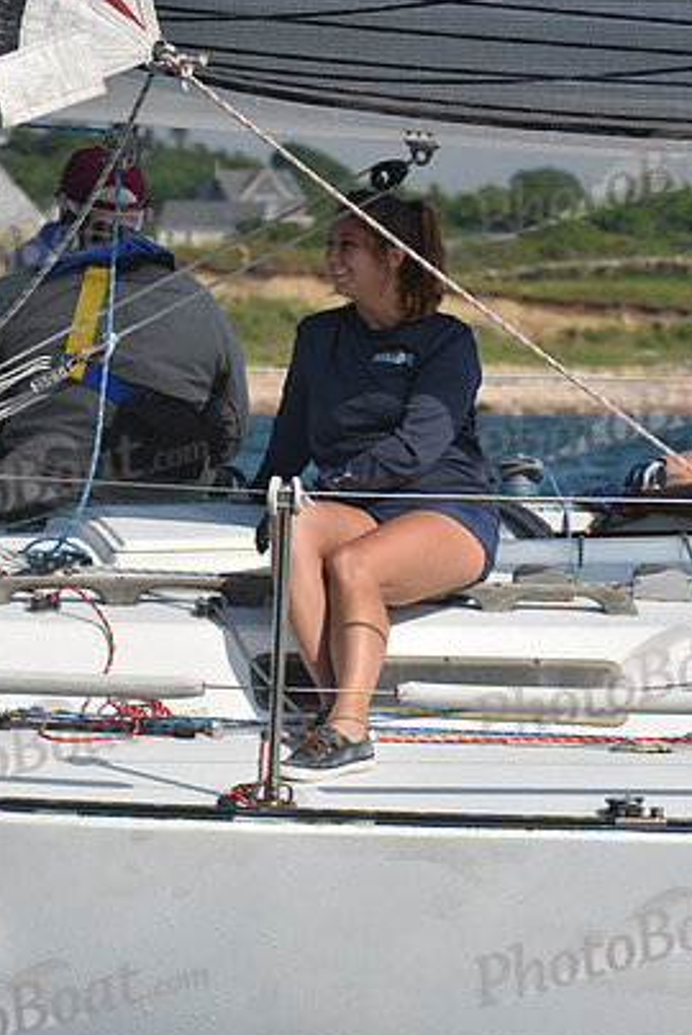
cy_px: 584
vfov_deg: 7.2
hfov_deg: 4.8
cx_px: 342
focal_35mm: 287
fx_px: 8260
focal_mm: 200
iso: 320
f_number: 13
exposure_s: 1/1000
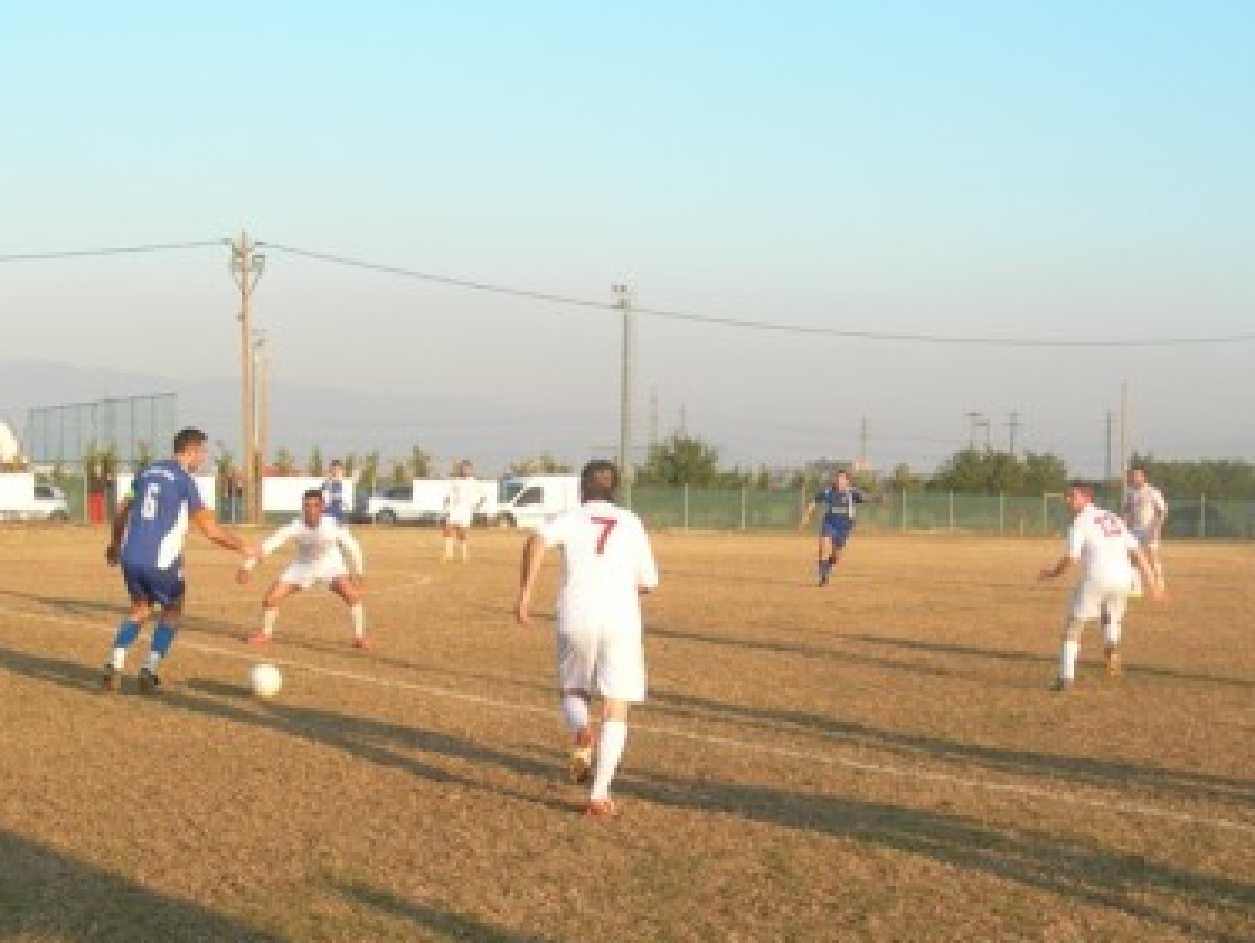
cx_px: 644
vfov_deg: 21.7
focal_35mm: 67
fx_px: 2431
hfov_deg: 28.9
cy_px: 722
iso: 50
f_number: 4.8
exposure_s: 1/160
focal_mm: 7.8
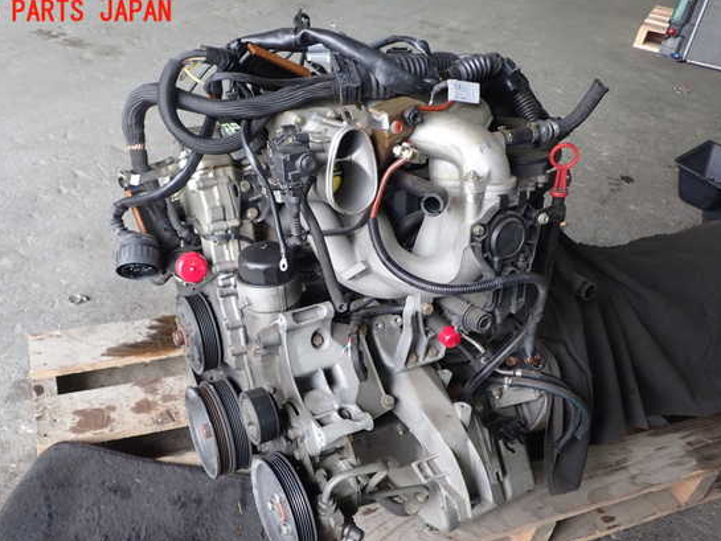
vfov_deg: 42.9
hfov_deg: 55.3
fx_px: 687
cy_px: 294
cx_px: 328
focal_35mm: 33
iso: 200
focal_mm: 5.4
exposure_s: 1/60
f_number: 2.3
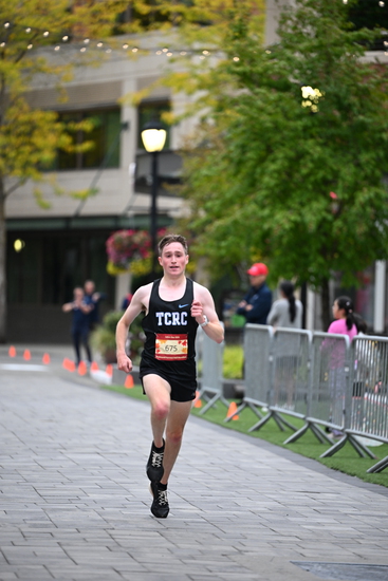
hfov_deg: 7.6
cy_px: 290
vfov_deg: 11.4
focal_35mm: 180
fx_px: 2908
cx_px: 194
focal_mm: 180
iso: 1600
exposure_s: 1/1000
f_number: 2.8
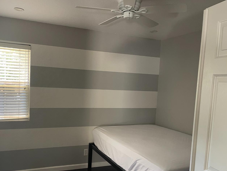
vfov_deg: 46.6
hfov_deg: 59.5
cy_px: 99
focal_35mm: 30
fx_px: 197
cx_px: 92
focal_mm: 5.1
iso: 400
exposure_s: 1/60
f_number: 1.6
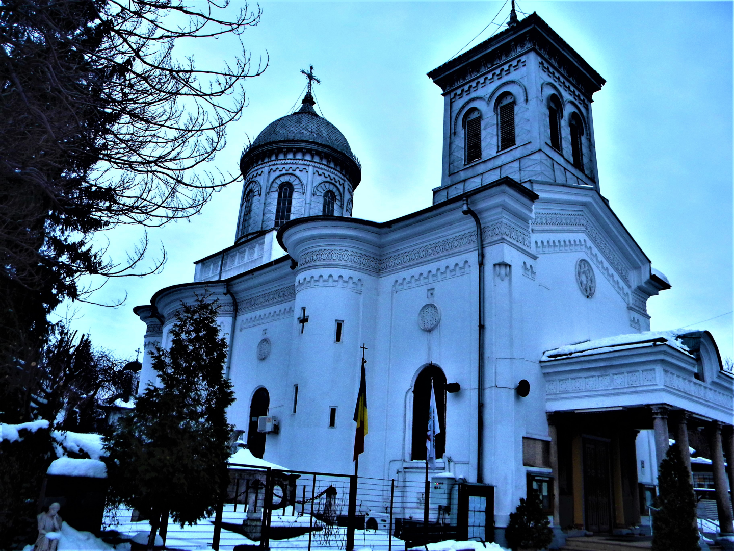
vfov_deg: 49.7
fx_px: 594
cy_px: 276
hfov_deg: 63.4
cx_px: 367
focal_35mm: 28
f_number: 3.5
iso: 193
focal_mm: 5
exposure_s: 1/59.8
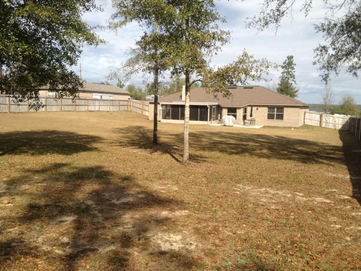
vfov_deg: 40.7
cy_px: 136
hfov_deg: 52.6
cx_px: 180
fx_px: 365
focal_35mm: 35
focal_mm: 4.28
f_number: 2.4
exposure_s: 1/1577
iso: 50
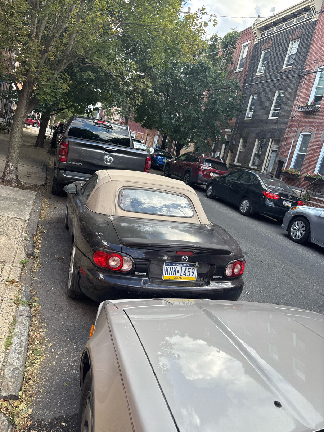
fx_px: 324
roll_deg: -12.8
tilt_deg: -12.1
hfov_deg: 53.1
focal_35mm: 26
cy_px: 216
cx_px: 162
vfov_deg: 67.3
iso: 50
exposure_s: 1/393
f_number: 1.6
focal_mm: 5.96
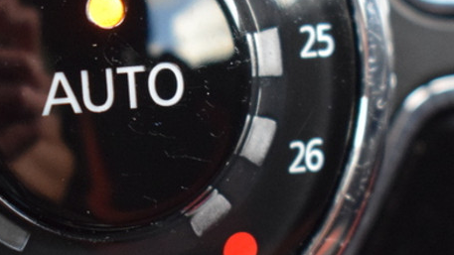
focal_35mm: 217
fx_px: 2607
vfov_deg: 5.6
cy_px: 108
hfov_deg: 9.9
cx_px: 100
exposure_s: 1/125
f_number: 5
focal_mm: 45
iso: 2500
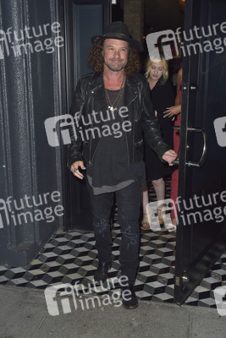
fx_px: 320
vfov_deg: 55.8
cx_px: 113
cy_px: 169
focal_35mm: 34
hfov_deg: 38.9
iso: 400
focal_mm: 34
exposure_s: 1/250
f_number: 6.3
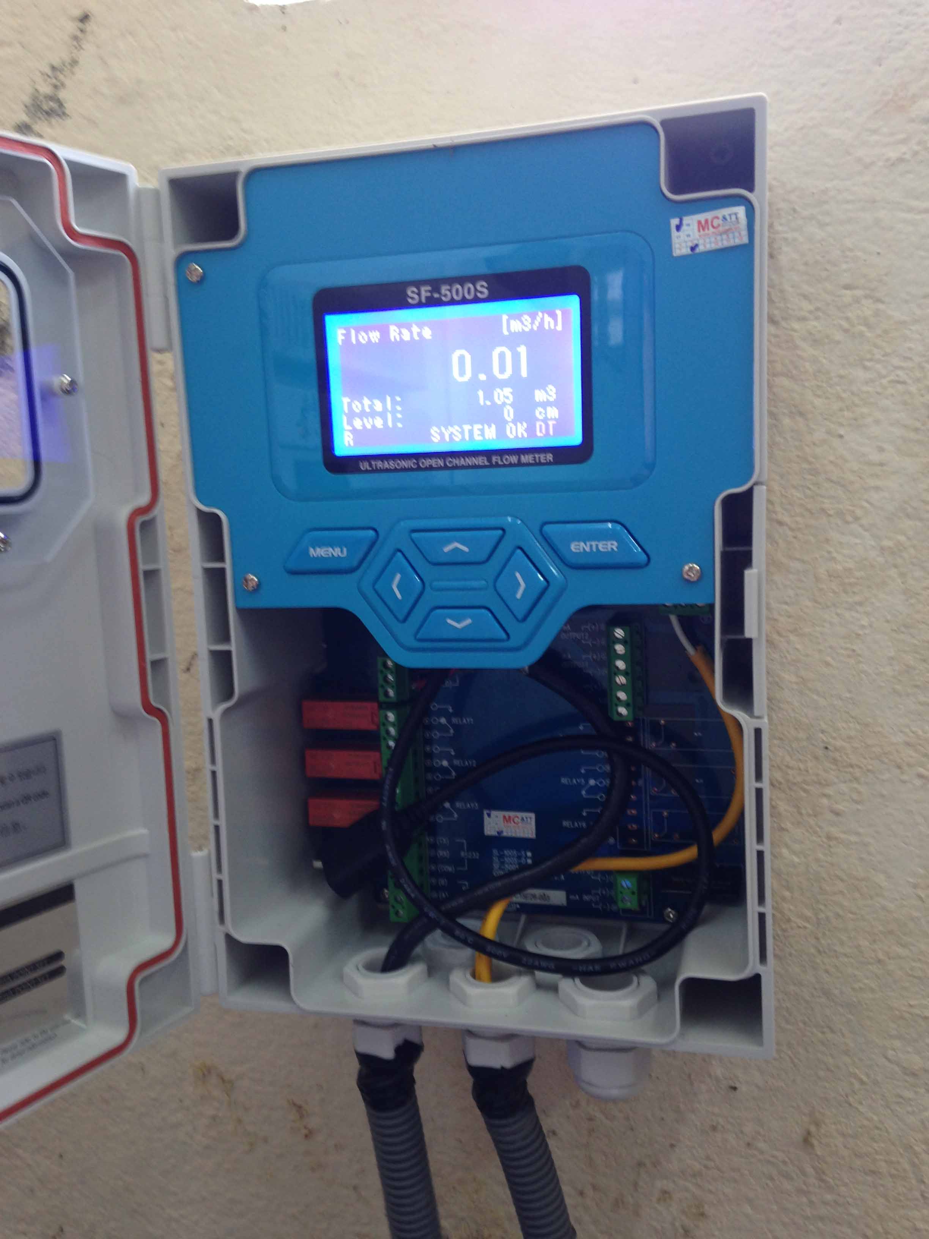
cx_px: 464
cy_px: 620
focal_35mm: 33
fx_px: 1181
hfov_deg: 42.9
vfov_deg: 55.4
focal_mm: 4.12
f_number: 2.4
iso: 64
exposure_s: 1/20
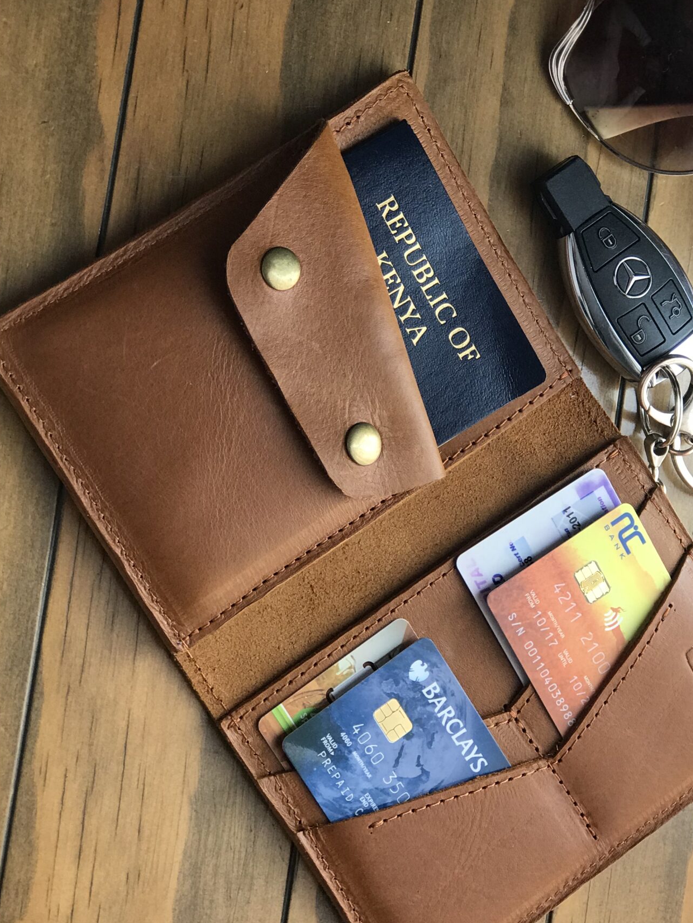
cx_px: 475
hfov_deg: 17.3
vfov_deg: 23.0
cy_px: 408
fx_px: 2269
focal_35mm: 85
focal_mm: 6.6
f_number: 2.8
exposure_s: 1/50
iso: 32
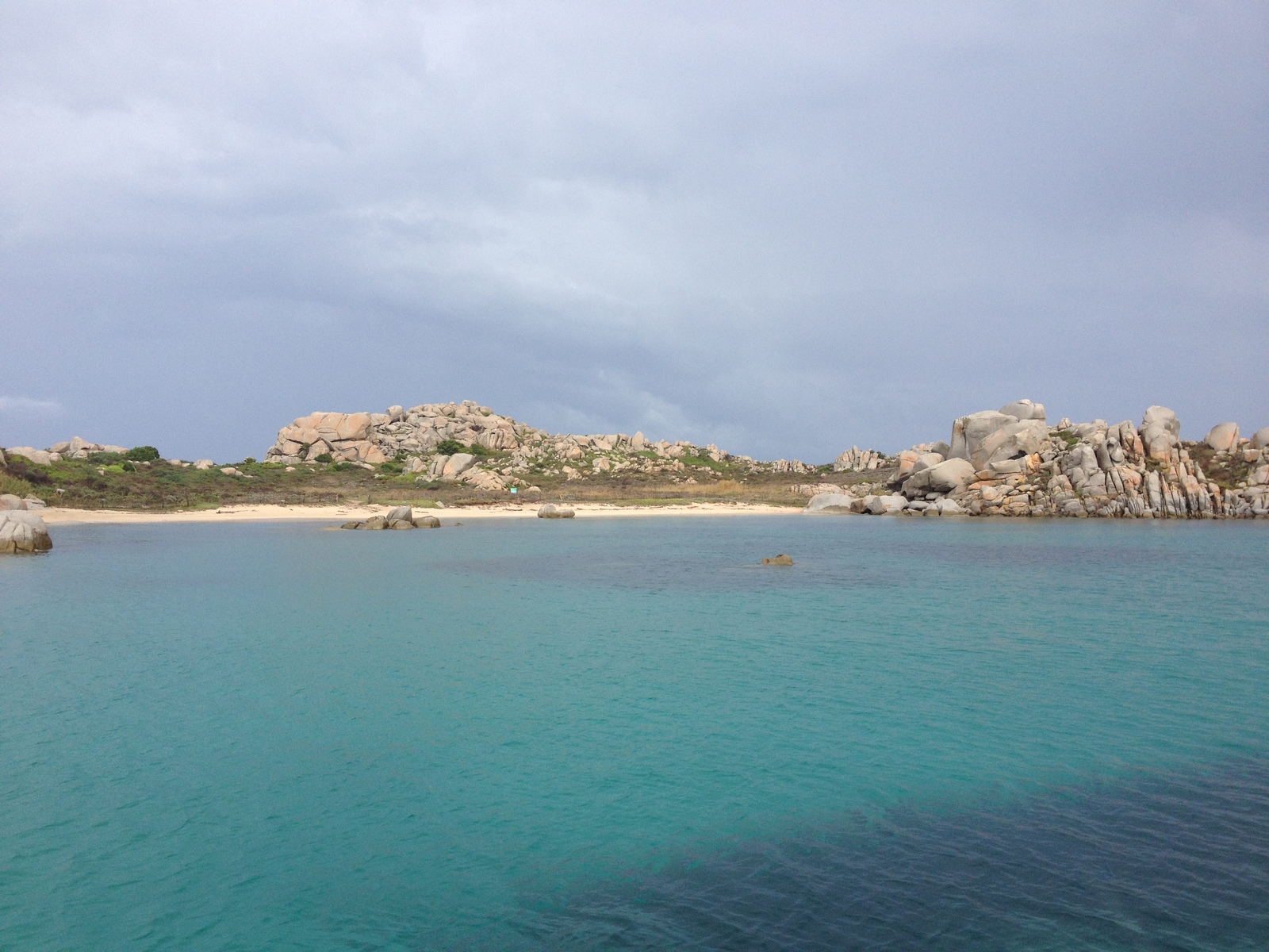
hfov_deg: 52.6
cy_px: 476
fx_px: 1283
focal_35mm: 35
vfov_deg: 40.7
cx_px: 634
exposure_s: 1/383
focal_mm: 4.28
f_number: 2.4
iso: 64
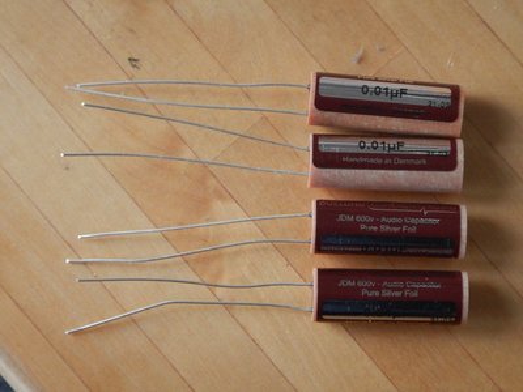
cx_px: 262
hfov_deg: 16.4
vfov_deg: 12.3
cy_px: 196
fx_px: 1813
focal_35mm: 120
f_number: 4.9
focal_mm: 21.5
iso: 1000
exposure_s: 1/15
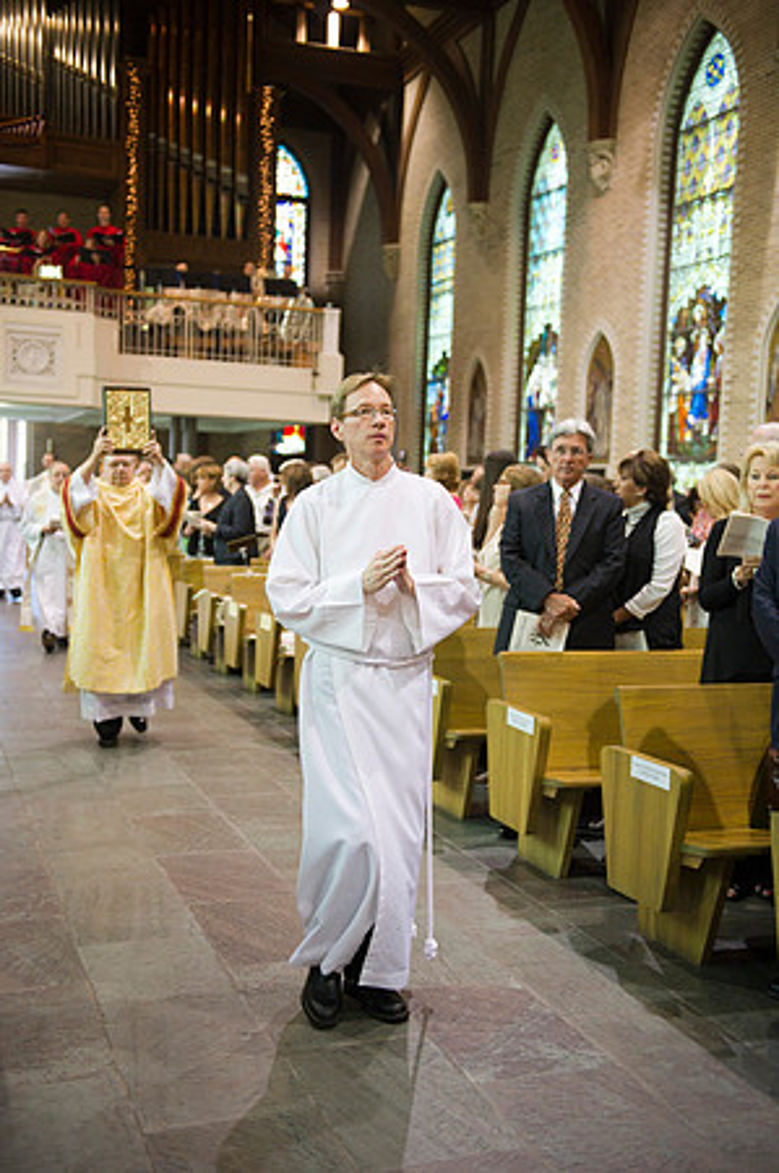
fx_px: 1236
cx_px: 390
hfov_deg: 35.0
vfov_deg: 50.7
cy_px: 586
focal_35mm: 38
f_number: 2.8
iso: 2000
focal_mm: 38
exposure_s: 1/160
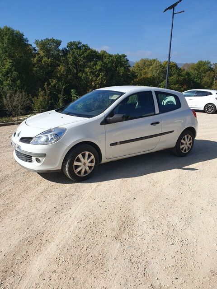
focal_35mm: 26
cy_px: 144
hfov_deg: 53.1
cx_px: 108
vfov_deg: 67.3
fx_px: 217
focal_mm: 4.32
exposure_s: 1/1608
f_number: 2.4
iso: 50
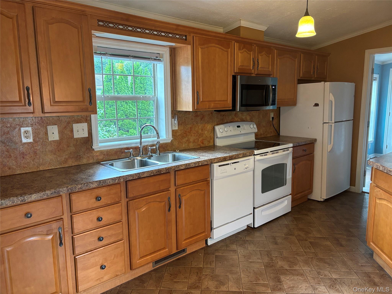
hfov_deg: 67.3
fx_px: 294
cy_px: 147
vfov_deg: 53.1
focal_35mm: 26
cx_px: 196
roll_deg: +0.4
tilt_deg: -8.0
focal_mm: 5.96
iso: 125
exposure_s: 1/60
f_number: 1.6
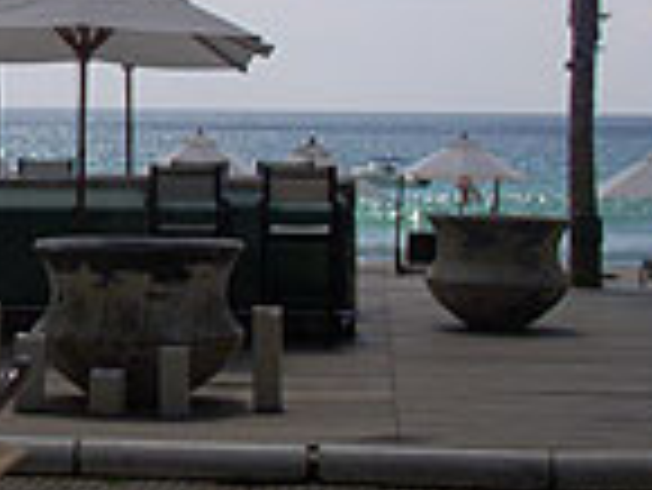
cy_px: 85
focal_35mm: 118
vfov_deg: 12.5
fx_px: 2224
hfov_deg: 15.8
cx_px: -211
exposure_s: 1/500
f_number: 6.6
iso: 100
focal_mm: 6.3
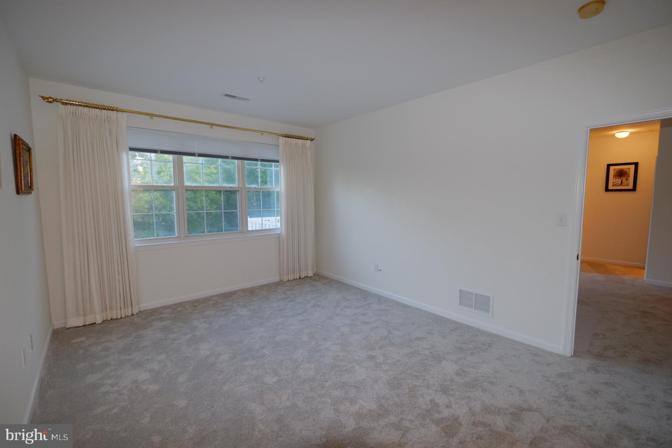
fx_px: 280
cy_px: 224
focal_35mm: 15
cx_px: 336
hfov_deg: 100.4
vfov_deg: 77.3
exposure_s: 1/75
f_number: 4
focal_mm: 10
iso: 800
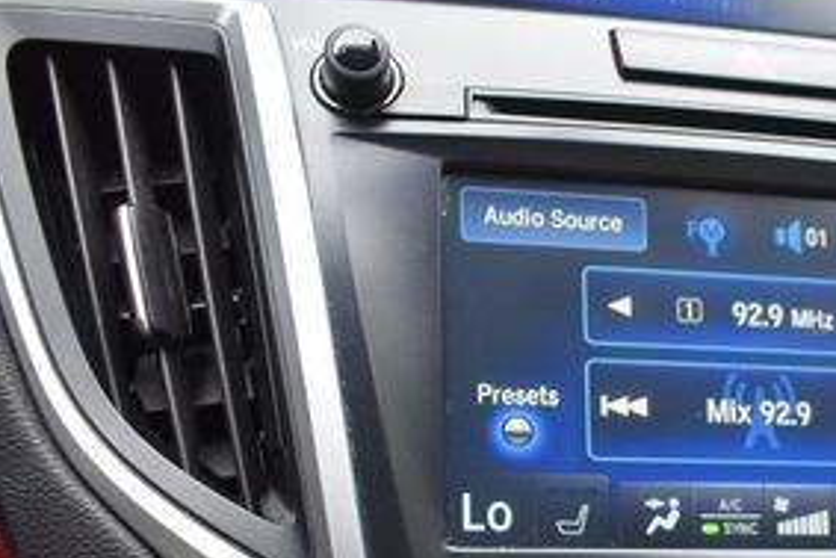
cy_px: 539
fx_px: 1417
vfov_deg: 21.6
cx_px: 801
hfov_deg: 30.9
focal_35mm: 61
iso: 400
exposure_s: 1/250
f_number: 4
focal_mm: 18
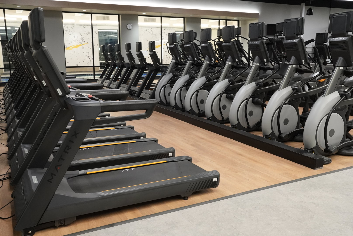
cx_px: 176
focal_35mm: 35
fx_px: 343
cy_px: 118
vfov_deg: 37.9
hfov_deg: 54.4
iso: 6400
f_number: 6.3
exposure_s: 1/125
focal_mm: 35
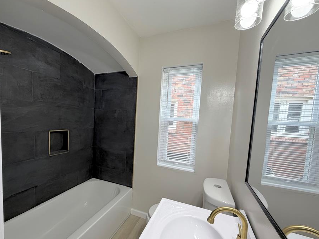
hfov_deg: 94.0
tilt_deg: -5.3
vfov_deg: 77.8
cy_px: 133
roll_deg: -2.1
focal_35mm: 16
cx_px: 138
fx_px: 147
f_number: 2.2
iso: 125
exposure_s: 1/120
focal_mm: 2.22
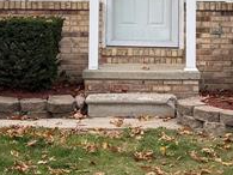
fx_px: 848
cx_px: 109
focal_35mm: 126
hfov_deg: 15.7
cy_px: -26
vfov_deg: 11.5
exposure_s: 1/1437
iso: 100
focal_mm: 6.76
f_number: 1.78
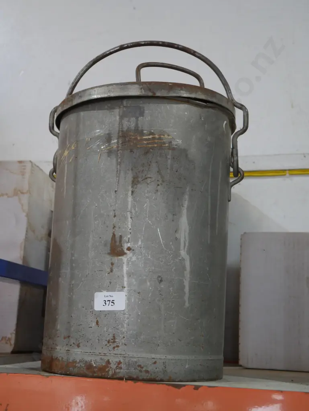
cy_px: 206
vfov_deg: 38.2
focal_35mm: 50
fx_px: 595
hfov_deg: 29.1
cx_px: 154
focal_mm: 25
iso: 1000
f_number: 5.3
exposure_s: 1/60
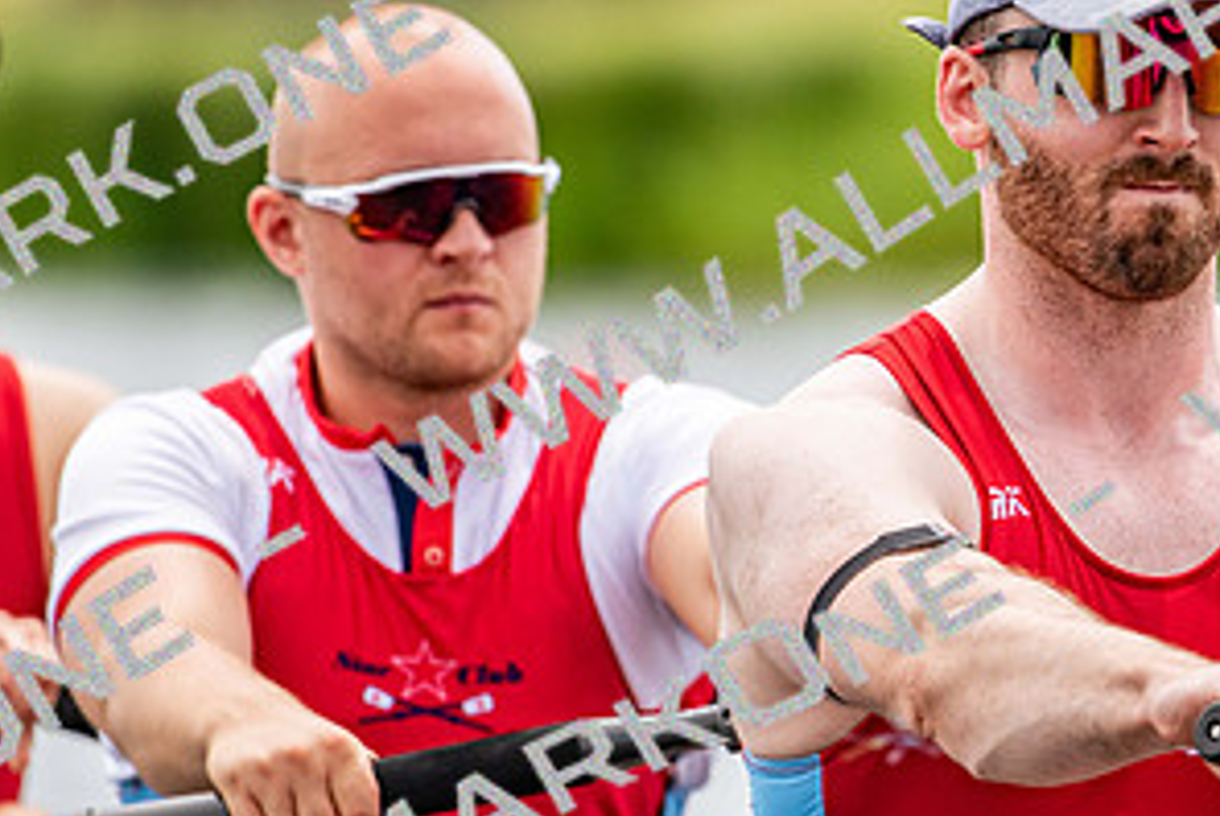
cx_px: 882
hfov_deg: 2.6
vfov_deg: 1.8
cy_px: 521
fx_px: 26561
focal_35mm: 783
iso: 400
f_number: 4.5
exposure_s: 1/2500
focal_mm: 400
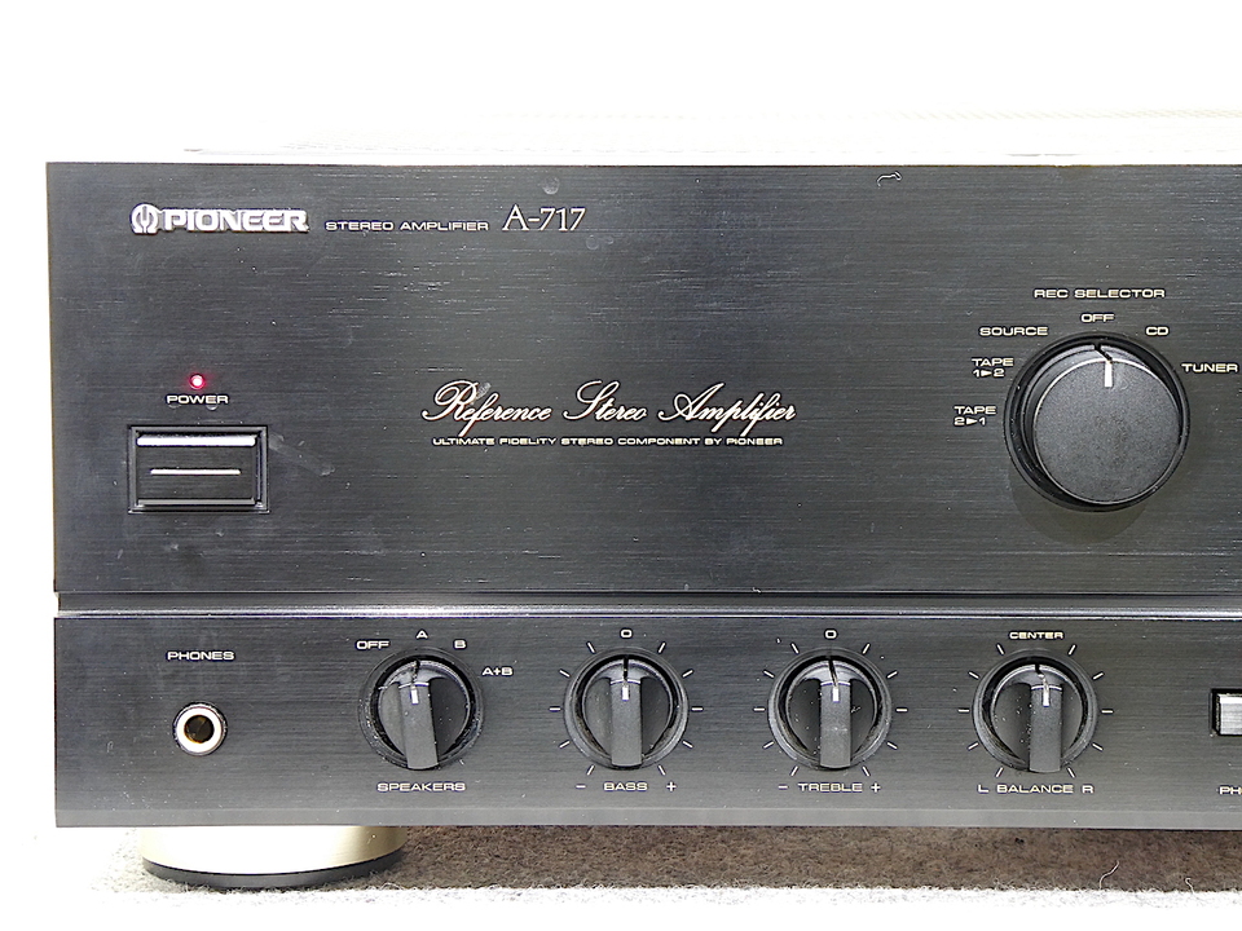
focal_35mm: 106
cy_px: 466
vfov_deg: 14.0
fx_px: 3803
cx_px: 621
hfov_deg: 18.5
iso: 200
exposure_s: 1.3
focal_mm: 19
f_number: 5.1
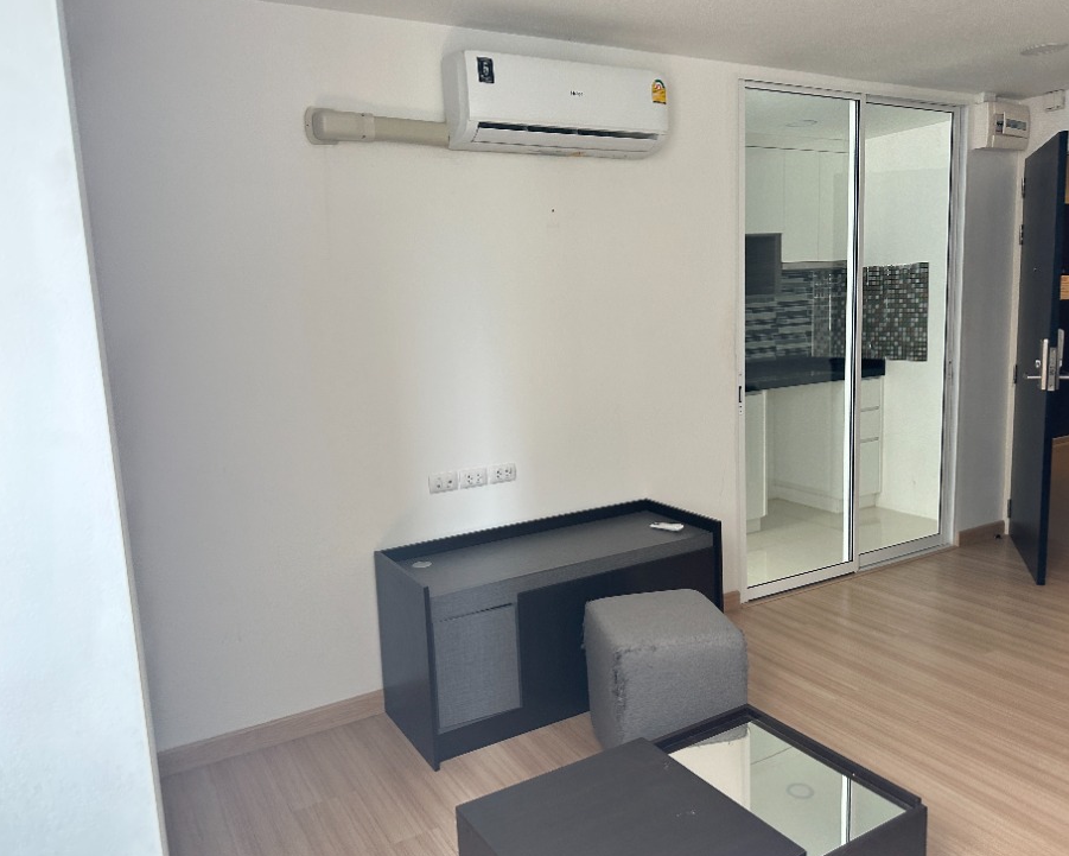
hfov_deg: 66.0
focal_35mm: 26
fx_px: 823
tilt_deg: -10.3
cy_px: 423
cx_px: 562
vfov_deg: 54.9
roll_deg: +1.8
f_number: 1.78
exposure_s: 1/121
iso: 200
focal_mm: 6.86
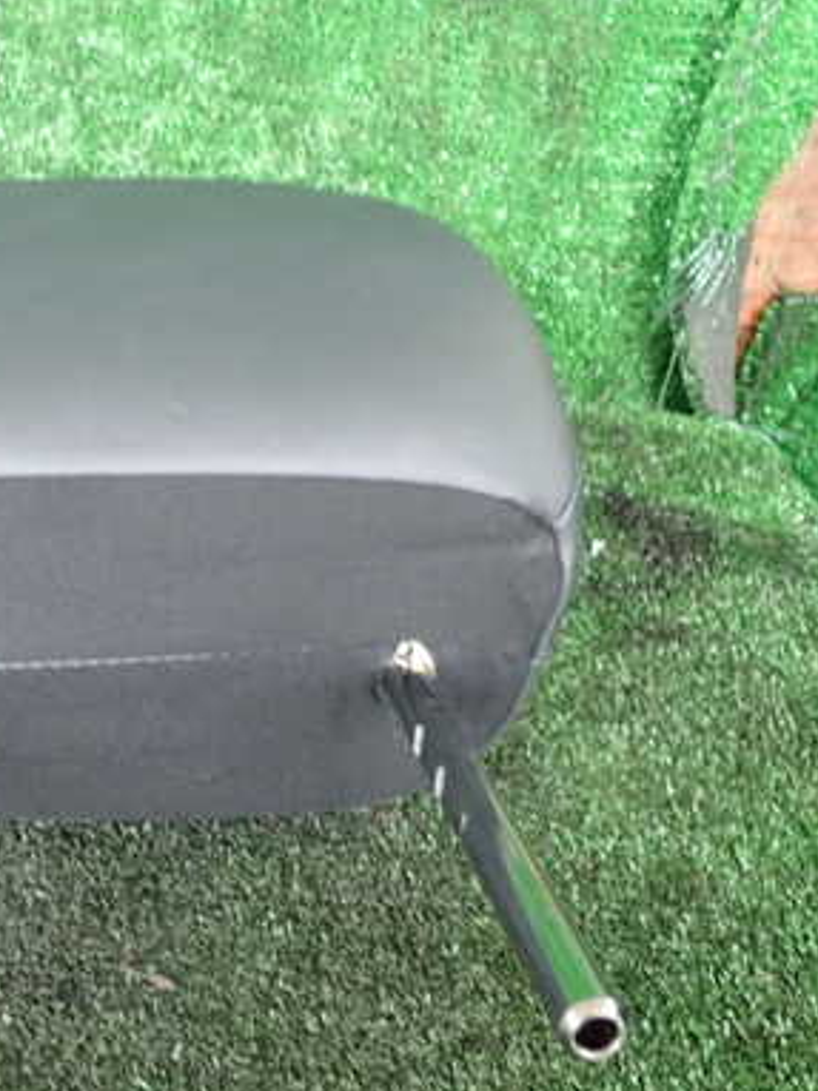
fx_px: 1482
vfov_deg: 40.4
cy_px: 564
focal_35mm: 47
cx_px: 86
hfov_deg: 29.6
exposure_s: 1/30
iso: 320
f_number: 2.3
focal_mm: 5.4
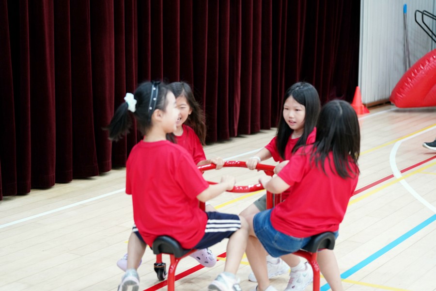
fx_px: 848
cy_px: 146
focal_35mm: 70
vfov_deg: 19.5
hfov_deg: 28.8
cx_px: 218
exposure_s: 1/160
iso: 2000
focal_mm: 70
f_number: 2.8
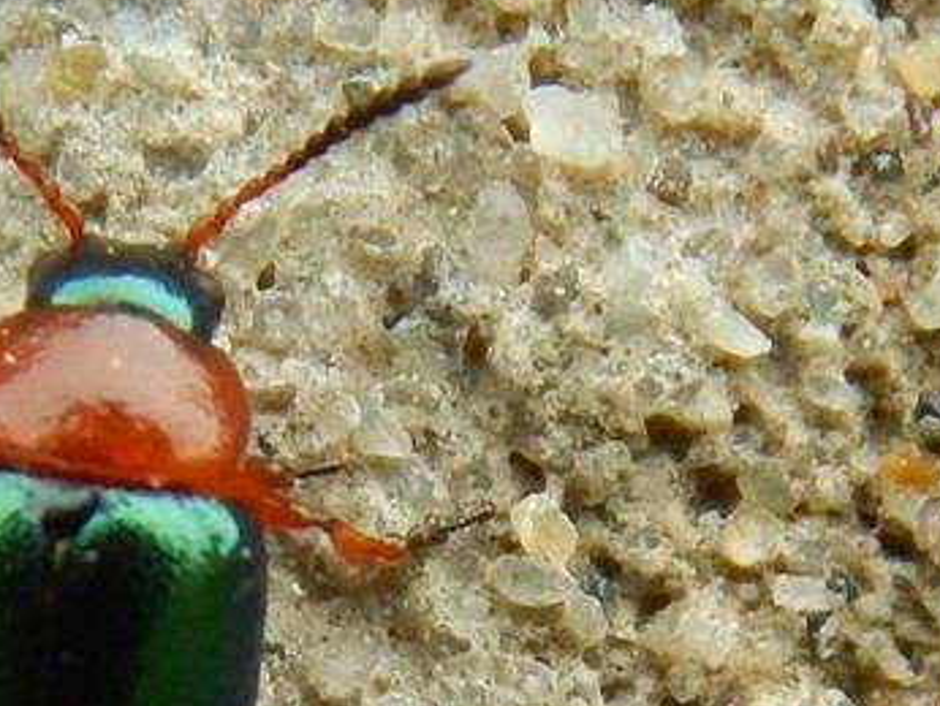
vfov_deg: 5.3
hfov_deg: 7.0
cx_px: 134
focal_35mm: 281
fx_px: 7636
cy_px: 521
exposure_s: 1/160
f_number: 4.6
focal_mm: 20.5
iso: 125
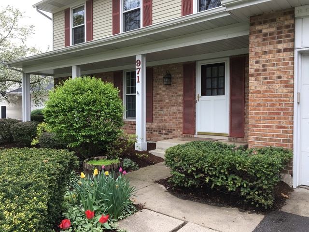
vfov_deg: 48.2
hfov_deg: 61.7
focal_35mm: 29
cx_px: 154
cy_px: 116
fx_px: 259
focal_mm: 4.15
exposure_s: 1/120
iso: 32
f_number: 2.2
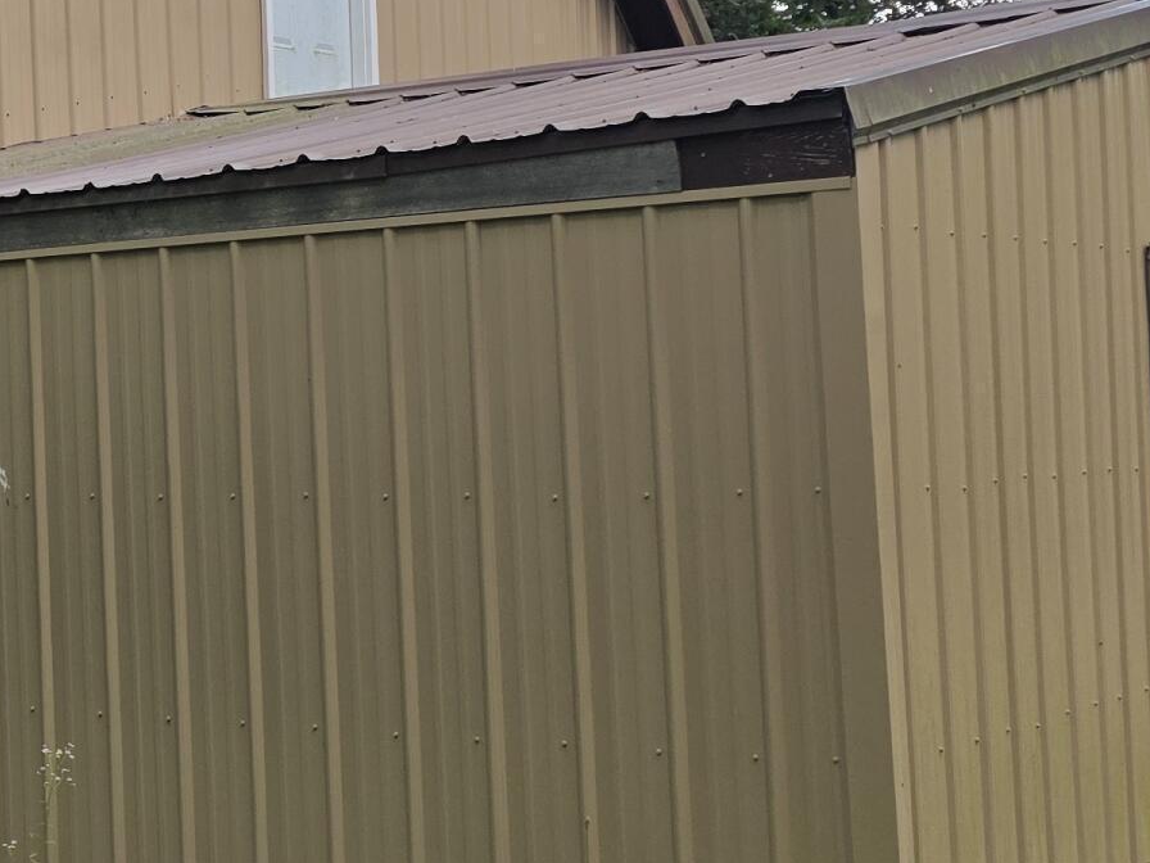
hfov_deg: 22.9
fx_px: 2558
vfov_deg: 19.1
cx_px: -282
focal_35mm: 77
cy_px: 348
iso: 80
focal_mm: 6.3
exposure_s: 1/2410
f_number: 1.7
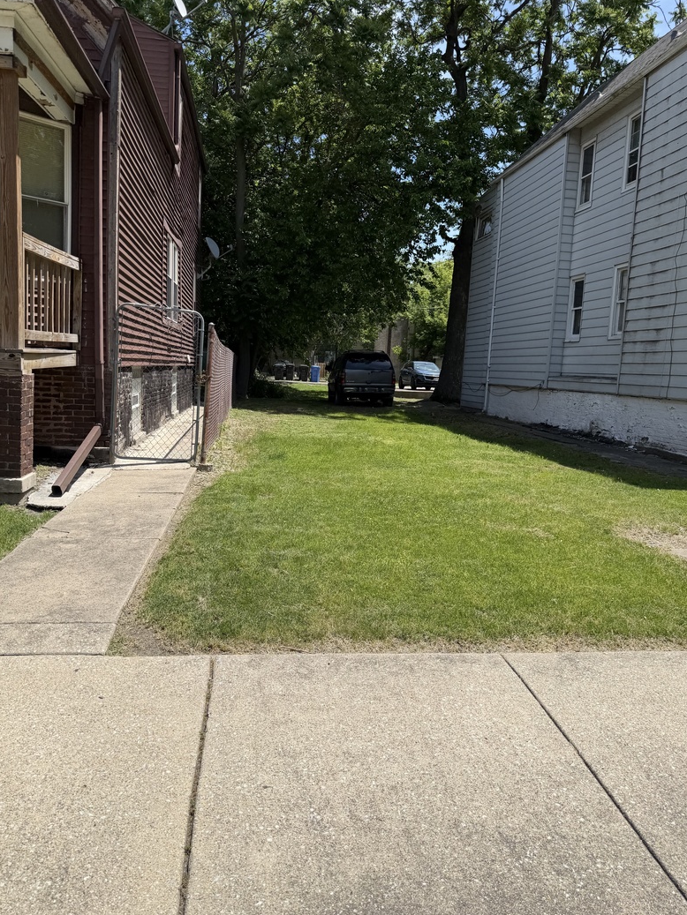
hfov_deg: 54.9
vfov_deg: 69.4
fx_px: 661
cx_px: 340
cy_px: 446
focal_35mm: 25
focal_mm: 6.76
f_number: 1.78
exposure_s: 1/4167
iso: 80
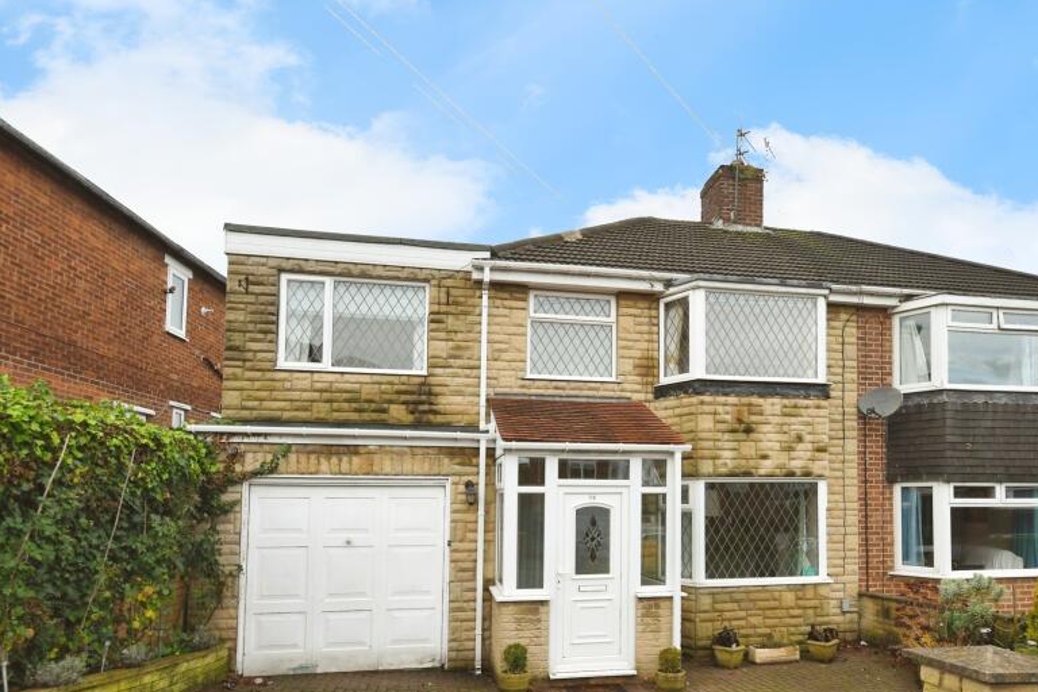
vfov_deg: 61.2
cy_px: 428
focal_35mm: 20
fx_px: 577
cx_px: 539
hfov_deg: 83.9
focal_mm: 10
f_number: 8
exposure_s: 1/200
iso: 400
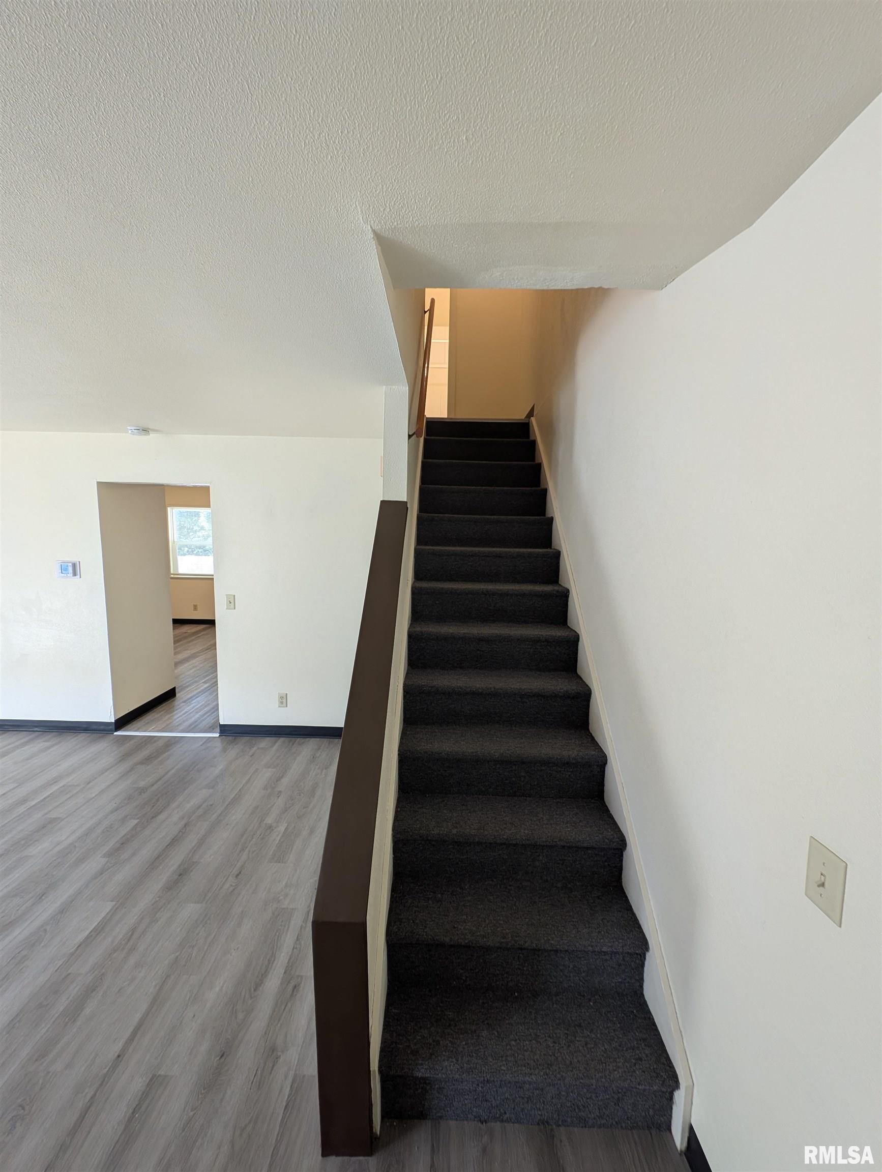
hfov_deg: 94.6
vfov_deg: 110.5
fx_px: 407
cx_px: 441
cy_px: 586
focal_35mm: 12
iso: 59
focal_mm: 2.23
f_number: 1.95
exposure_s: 1/23.8
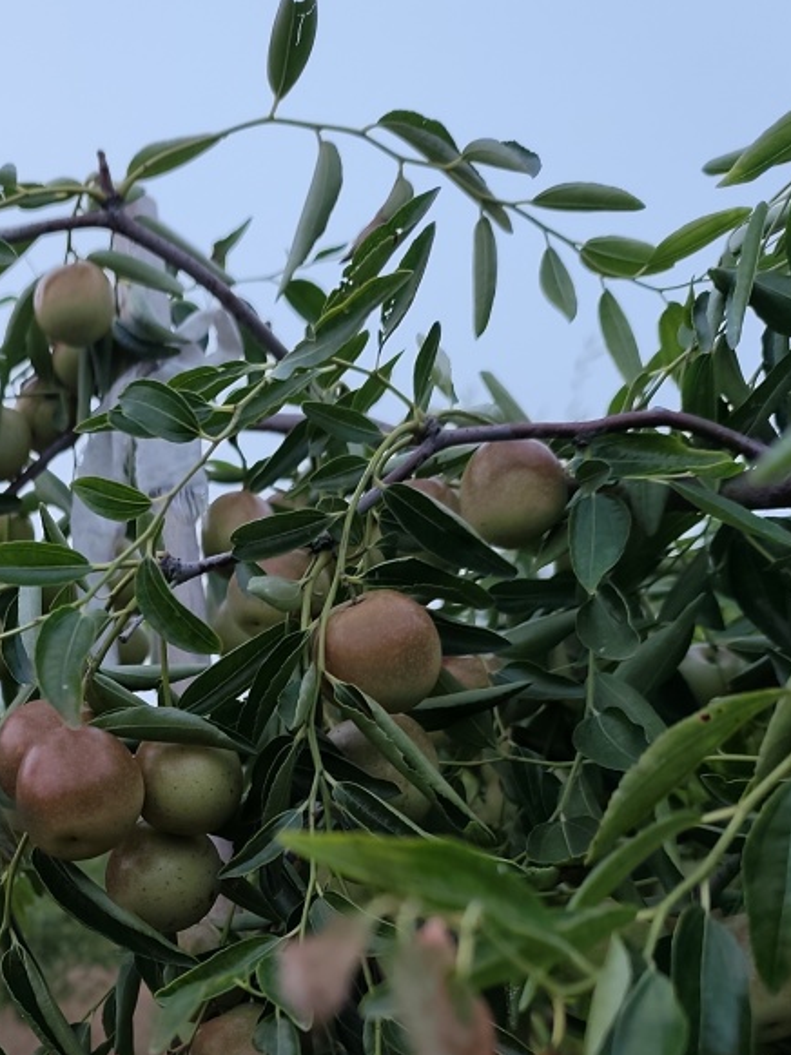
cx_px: 132
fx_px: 1342
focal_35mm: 44
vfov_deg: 40.3
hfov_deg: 31.8
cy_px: 916
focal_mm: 5.84
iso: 100
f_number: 1.6
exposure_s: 1/100
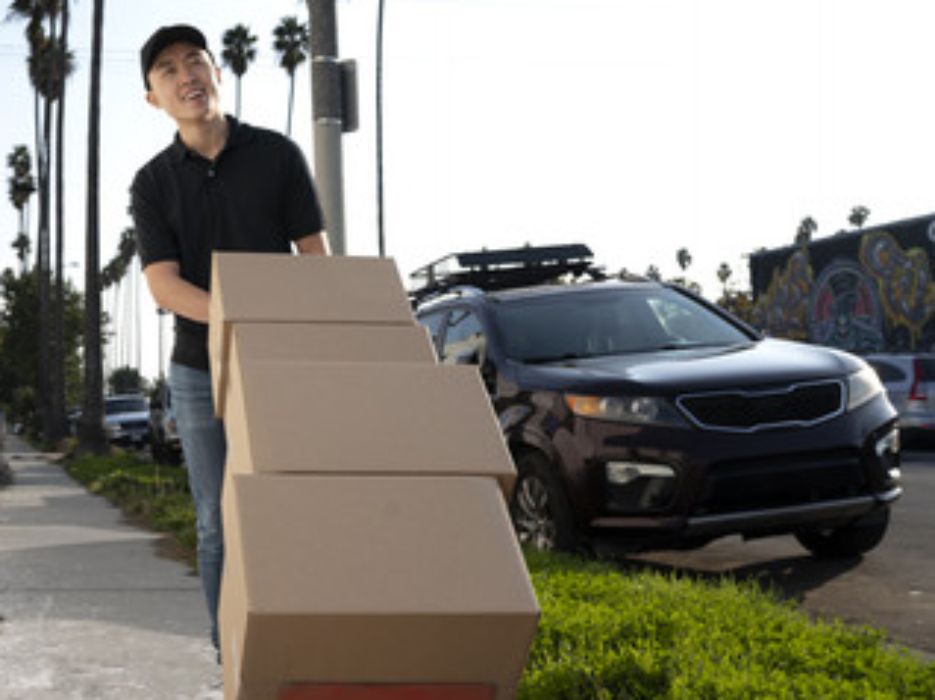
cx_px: 206
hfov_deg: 35.2
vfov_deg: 27.5
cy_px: 312
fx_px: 1430
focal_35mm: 53
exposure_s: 1/100
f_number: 8
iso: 64
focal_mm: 35
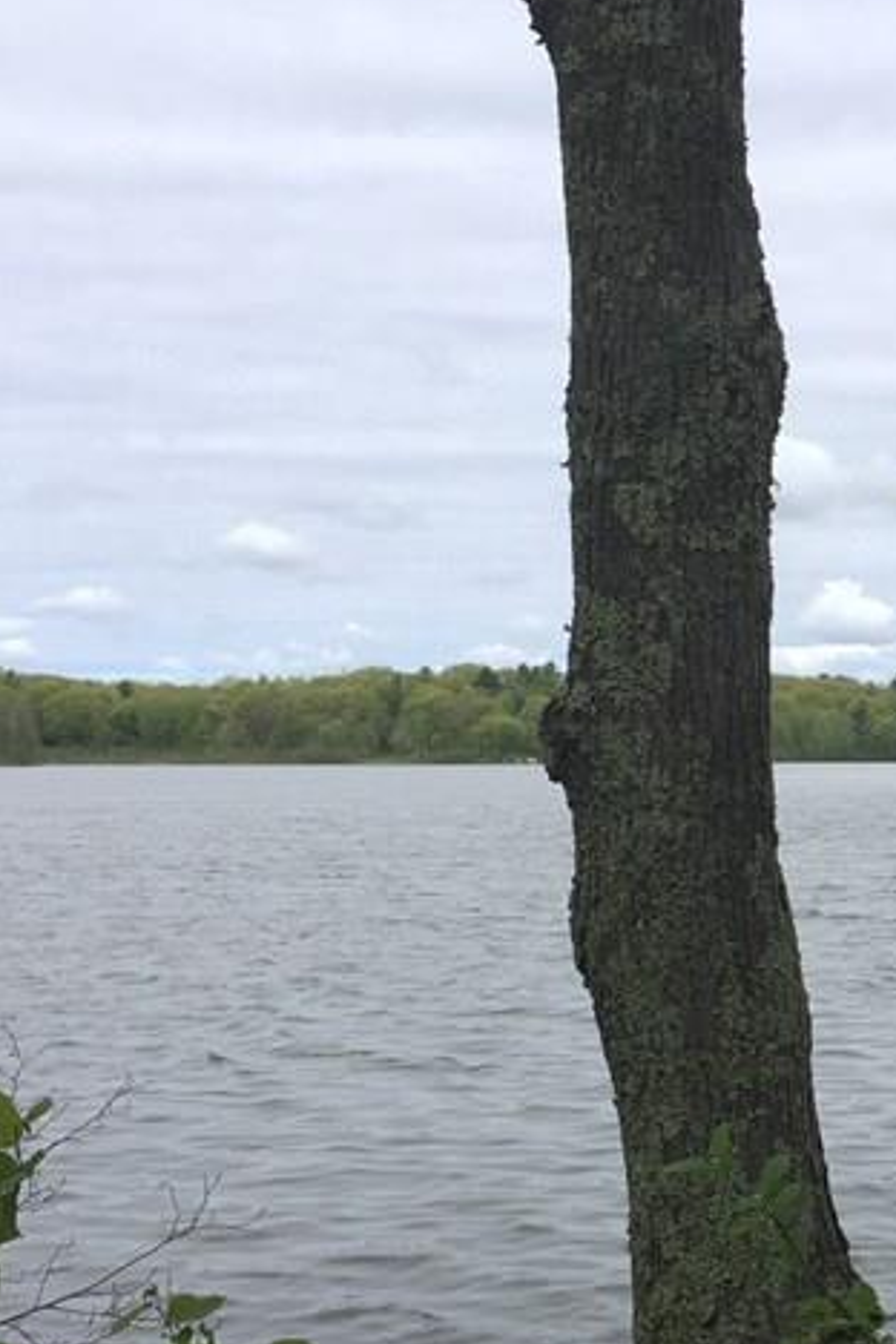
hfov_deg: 19.8
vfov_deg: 30.3
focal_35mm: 66
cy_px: 873
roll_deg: +0.7
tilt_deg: -3.1
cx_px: 962
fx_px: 2464
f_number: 2.2
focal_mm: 4.15
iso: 32
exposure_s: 1/964
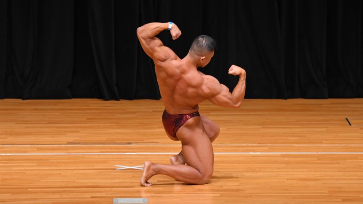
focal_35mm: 300
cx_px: 182
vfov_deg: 4.1
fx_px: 2888
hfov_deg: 7.2
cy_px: 94
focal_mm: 190
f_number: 5.6
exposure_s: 1/400
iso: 3200
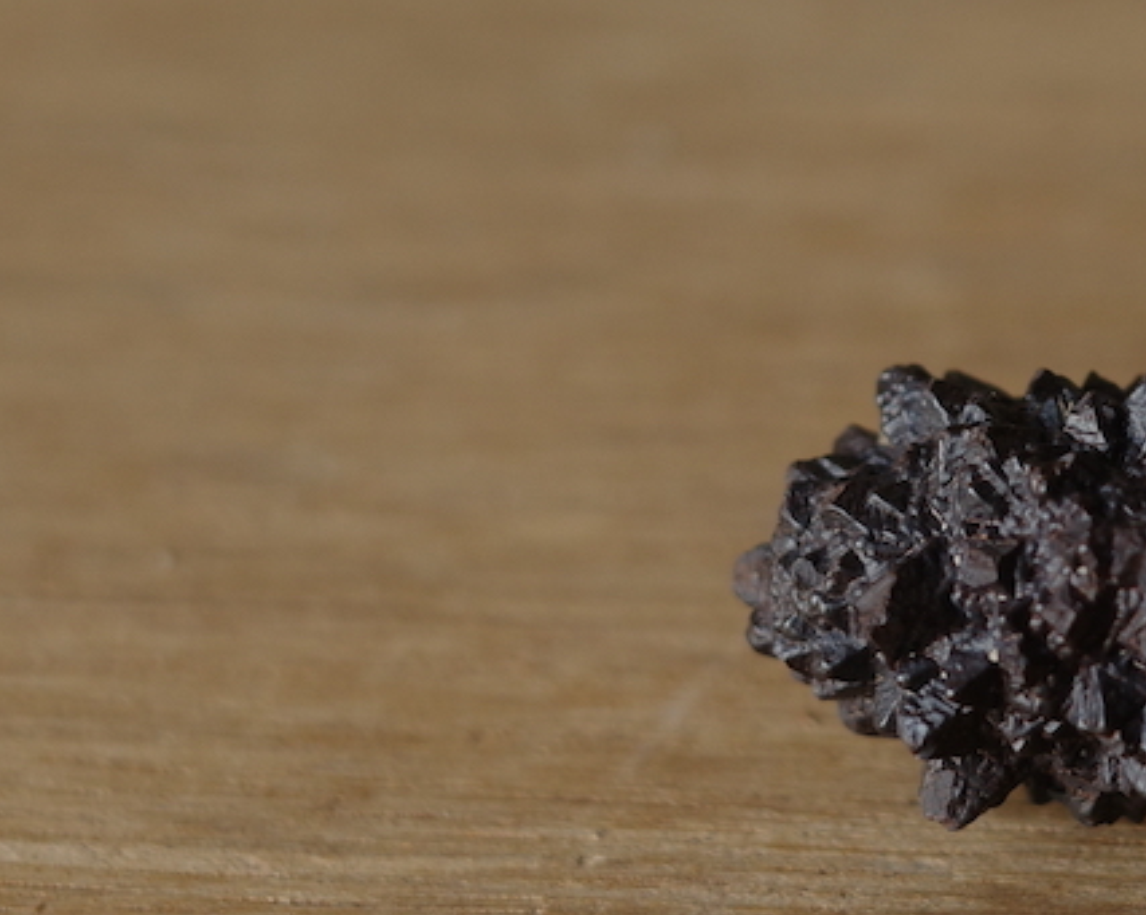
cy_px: 252
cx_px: 1122
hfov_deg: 14.4
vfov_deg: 11.7
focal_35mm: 132
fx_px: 4474
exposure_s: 1/125
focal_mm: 26
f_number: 2.8
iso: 200
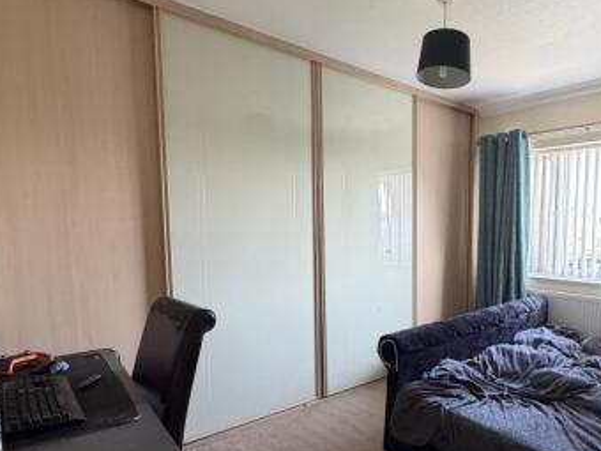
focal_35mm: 24
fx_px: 417
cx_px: 418
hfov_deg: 68.8
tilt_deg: -4.8
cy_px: 264
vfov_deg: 56.5
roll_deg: +0.1
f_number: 2.2
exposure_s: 1/66
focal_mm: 2.22
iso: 320
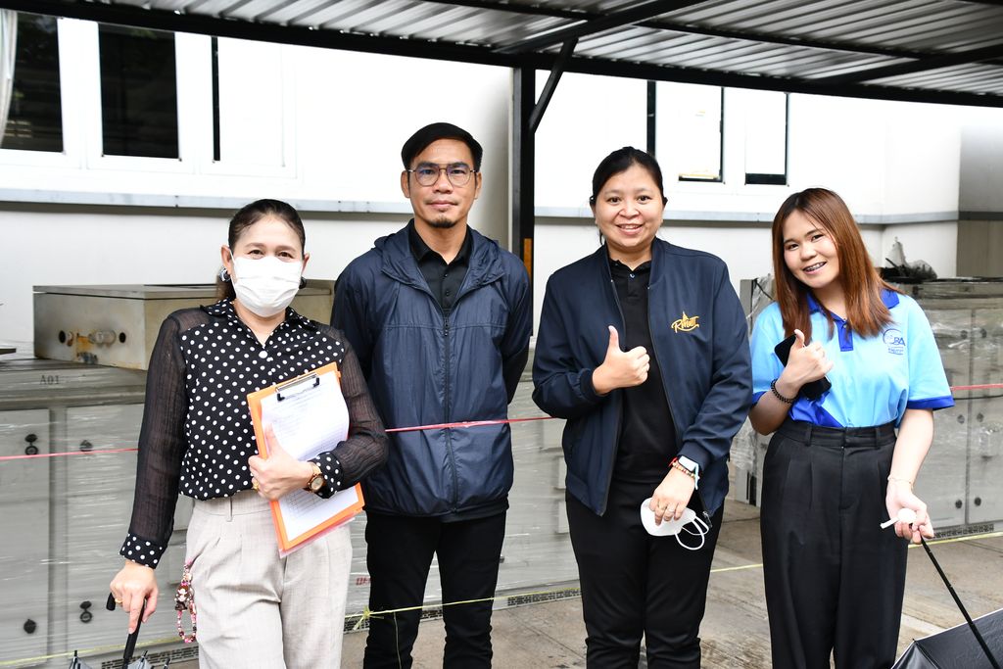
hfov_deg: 46.4
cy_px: 334
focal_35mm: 42
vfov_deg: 31.9
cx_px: 502
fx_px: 1170
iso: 560
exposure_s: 1/250
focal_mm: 28
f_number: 4
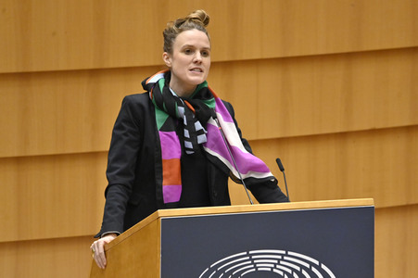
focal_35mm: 600
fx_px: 6961
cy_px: 139
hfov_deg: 3.4
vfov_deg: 2.3
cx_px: 209
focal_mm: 600
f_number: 6.3
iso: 5000
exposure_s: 1/640
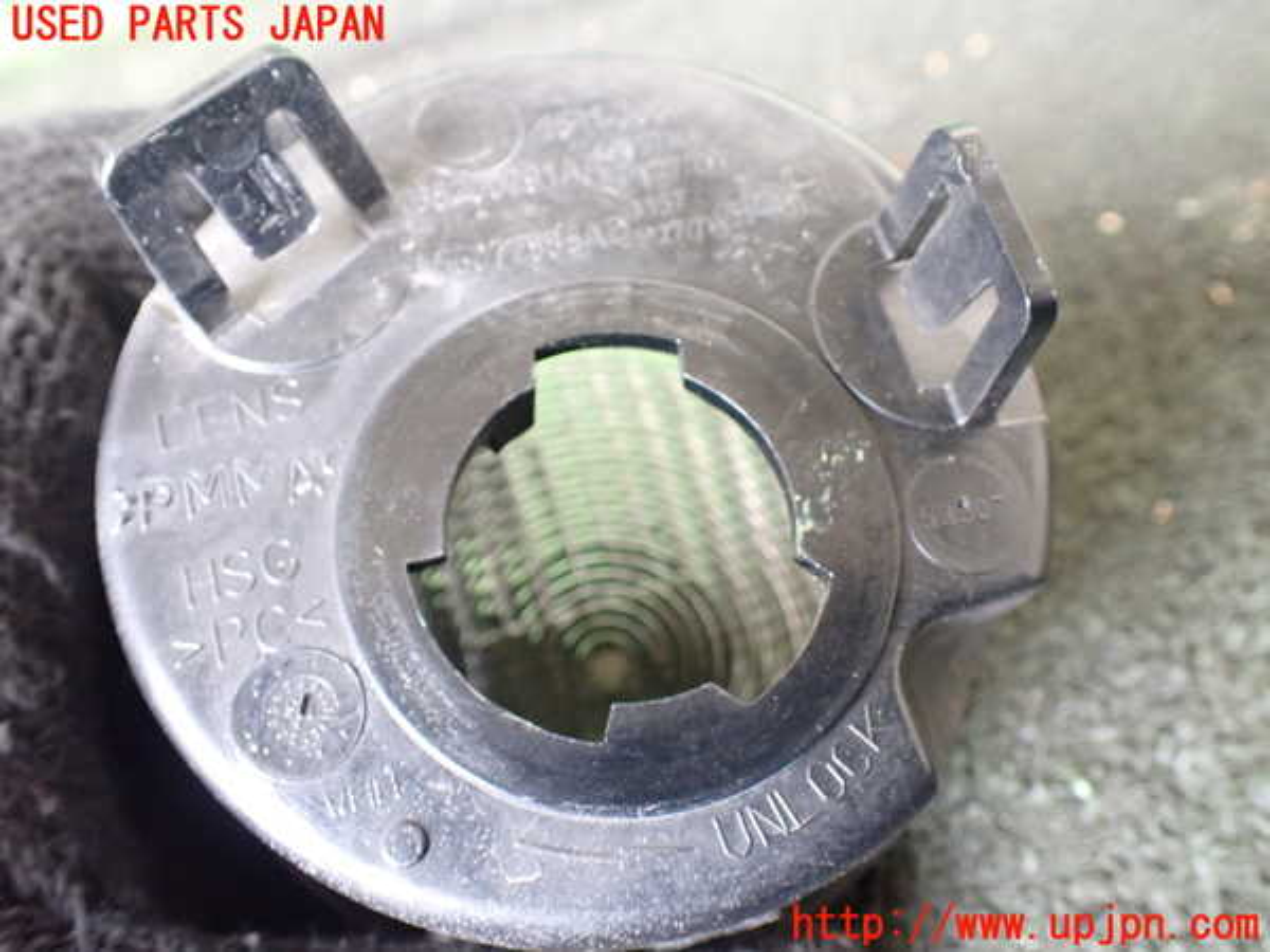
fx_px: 1101
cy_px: 476
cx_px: 635
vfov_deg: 46.8
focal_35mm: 30
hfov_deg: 60.0
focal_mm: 5.4
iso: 800
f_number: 2.3
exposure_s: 1/40
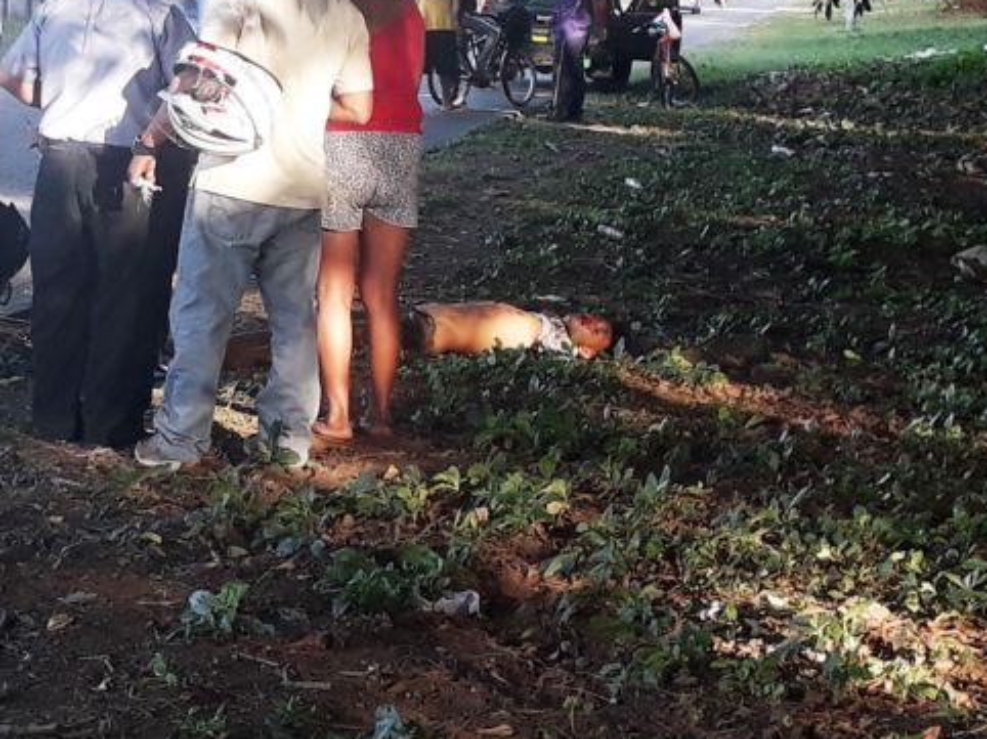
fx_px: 1197
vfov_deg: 33.9
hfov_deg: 43.3
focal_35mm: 42
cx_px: 244
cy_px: 218
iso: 50
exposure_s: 1/120
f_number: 1.9
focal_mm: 3.6
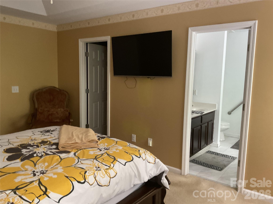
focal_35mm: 29
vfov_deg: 48.2
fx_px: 229
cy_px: 102
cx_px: 136
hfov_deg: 61.7
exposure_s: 1/40
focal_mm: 3
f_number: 1.8
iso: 250
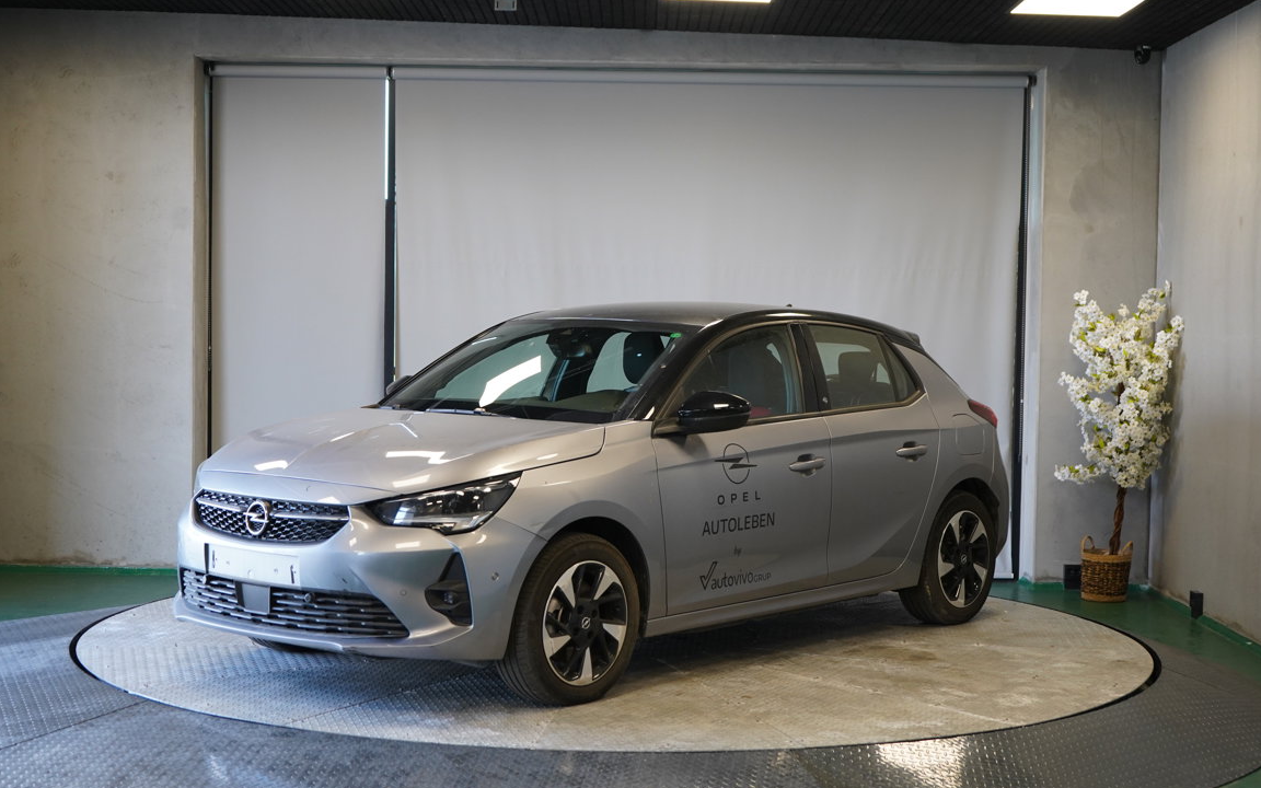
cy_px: 401
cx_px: 615
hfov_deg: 38.9
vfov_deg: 24.9
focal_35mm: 52
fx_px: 1787
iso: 1600
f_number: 4.5
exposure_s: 1/160
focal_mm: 49
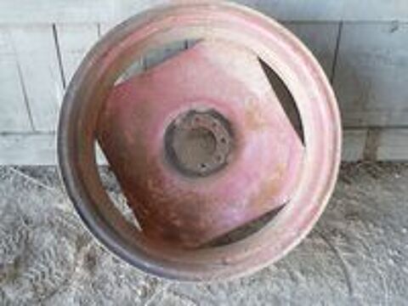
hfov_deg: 50.1
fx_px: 436
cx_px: 204
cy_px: 153
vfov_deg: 38.7
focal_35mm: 37
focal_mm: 6.1
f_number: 3.6
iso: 160
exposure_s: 1/30
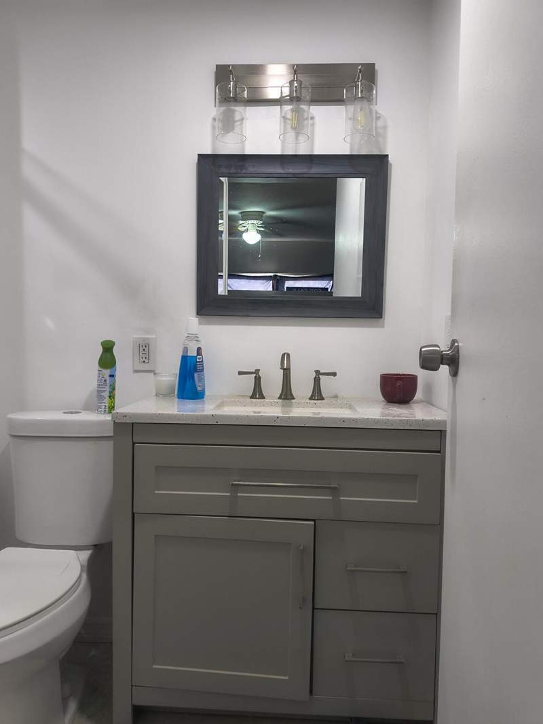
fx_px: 523
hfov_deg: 54.9
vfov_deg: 69.4
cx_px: 272
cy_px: 362
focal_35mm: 25
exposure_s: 1/60
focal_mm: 4.68
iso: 562
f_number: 1.7
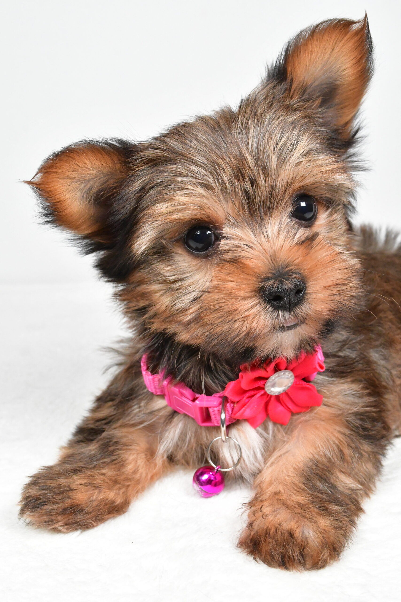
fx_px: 702
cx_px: 200
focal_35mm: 42
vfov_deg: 46.4
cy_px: 301
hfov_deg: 31.9
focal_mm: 28
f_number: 11
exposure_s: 1/500
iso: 5000
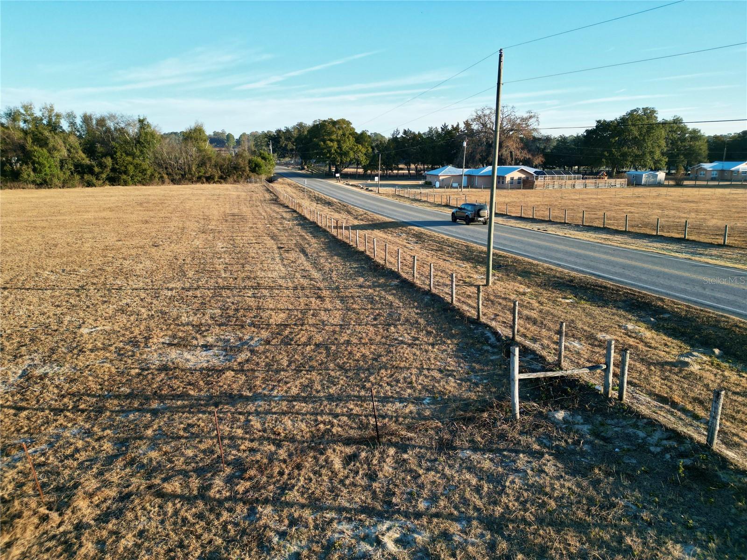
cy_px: 280
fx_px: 518
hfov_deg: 71.6
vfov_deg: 56.8
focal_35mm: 24
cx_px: 374
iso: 140
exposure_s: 1/1250
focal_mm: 6.72
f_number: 1.7
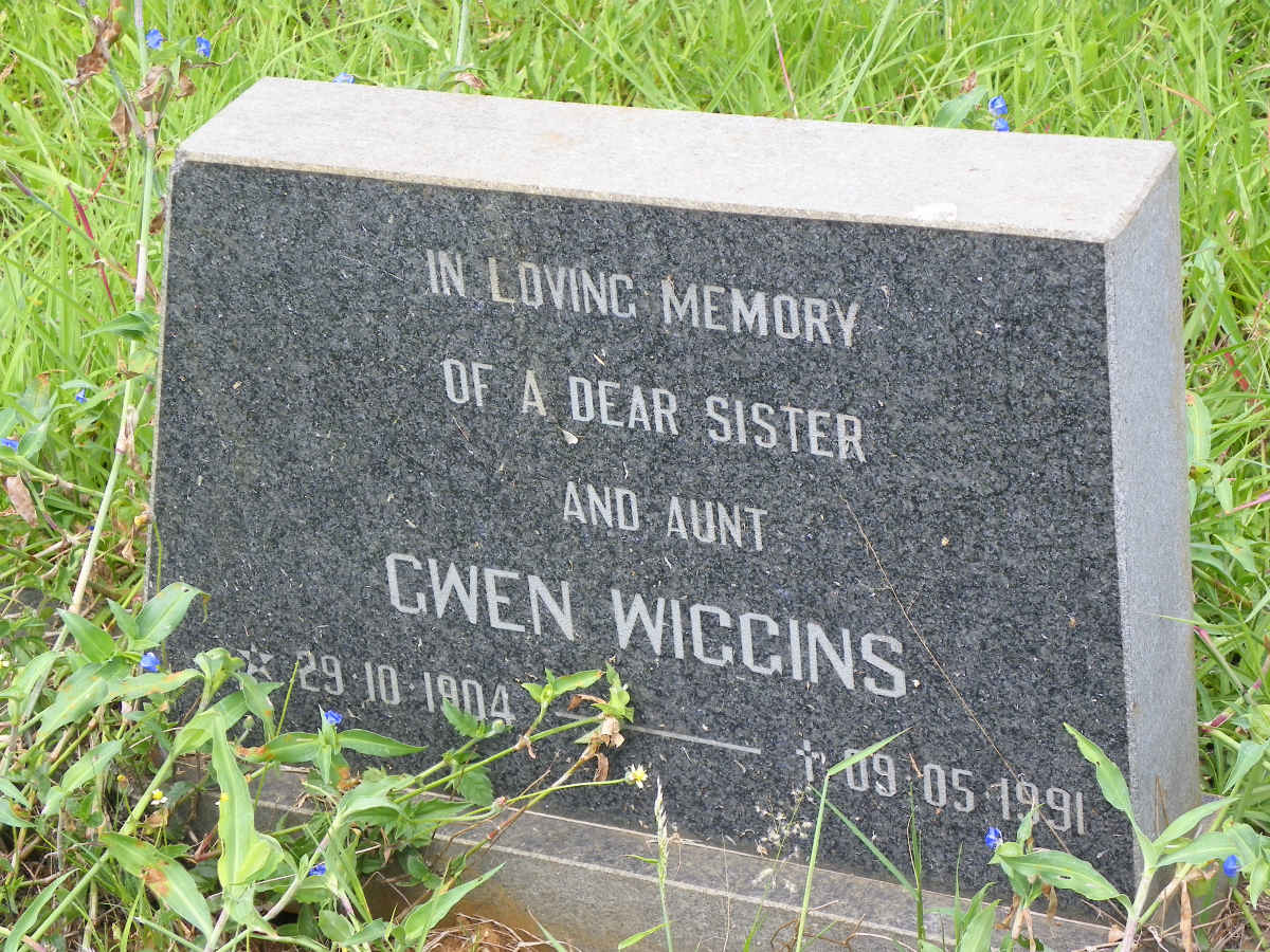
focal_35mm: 97
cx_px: 635
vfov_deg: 15.2
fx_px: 3559
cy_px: 476
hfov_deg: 20.2
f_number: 4
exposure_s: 1/125
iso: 64
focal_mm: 17.3
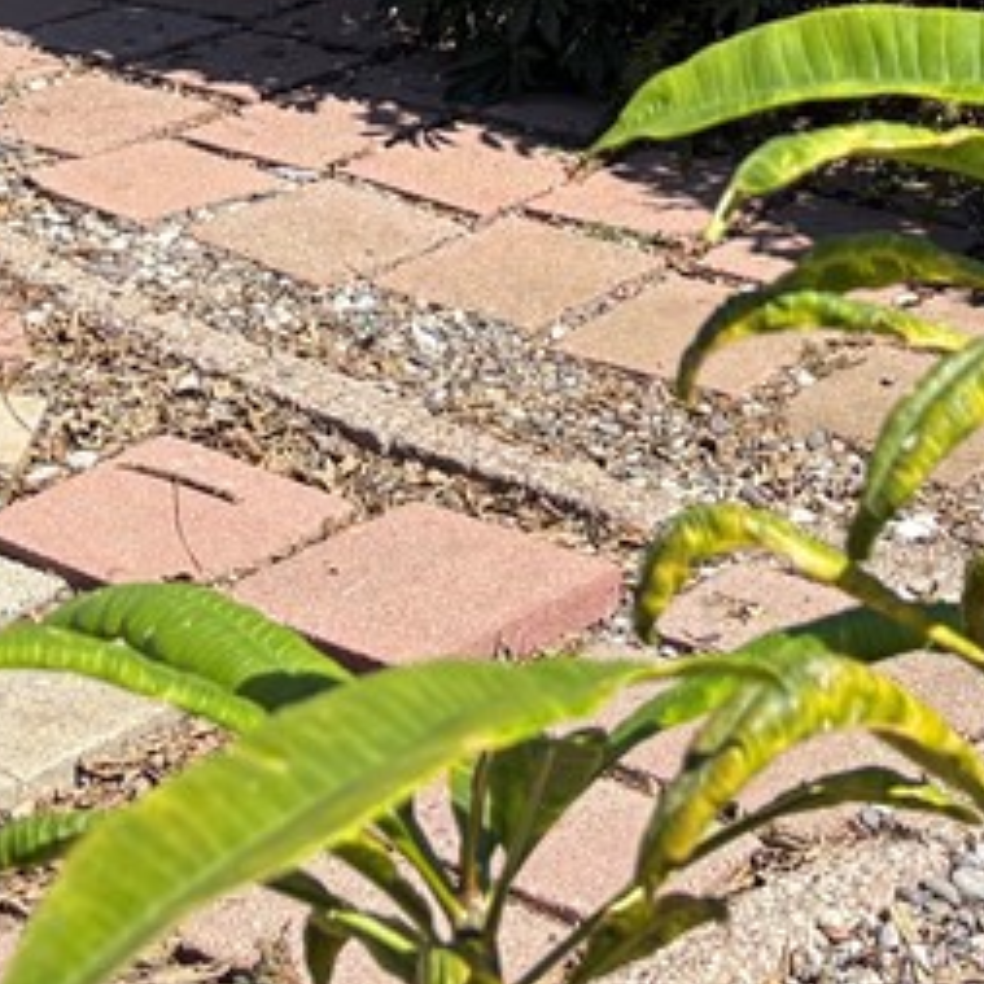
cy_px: -474
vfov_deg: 17.0
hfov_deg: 18.6
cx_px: 626
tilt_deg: -5.6
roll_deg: +0.8
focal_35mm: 93
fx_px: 2991
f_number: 1.6
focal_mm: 5.96
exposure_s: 1/2364
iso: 50
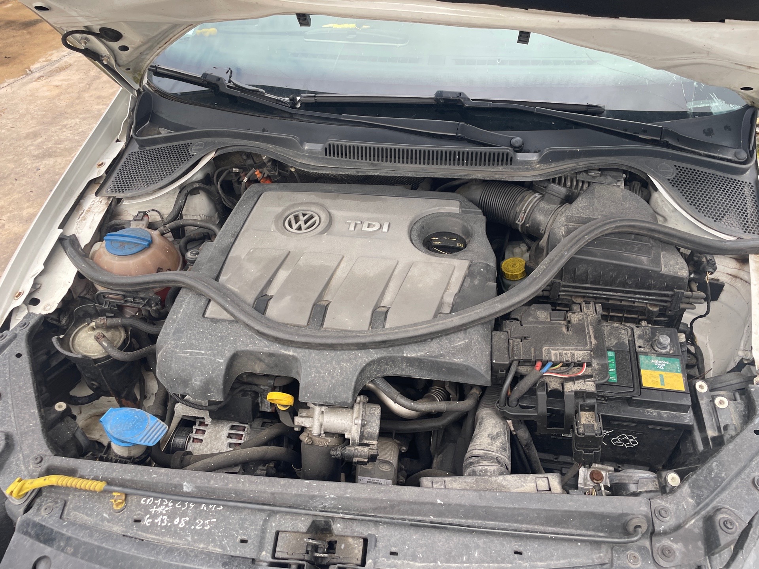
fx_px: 570
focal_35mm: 26
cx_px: 380
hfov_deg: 67.3
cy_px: 284
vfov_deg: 53.1
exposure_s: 1/144
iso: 32
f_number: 1.6
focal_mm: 4.2
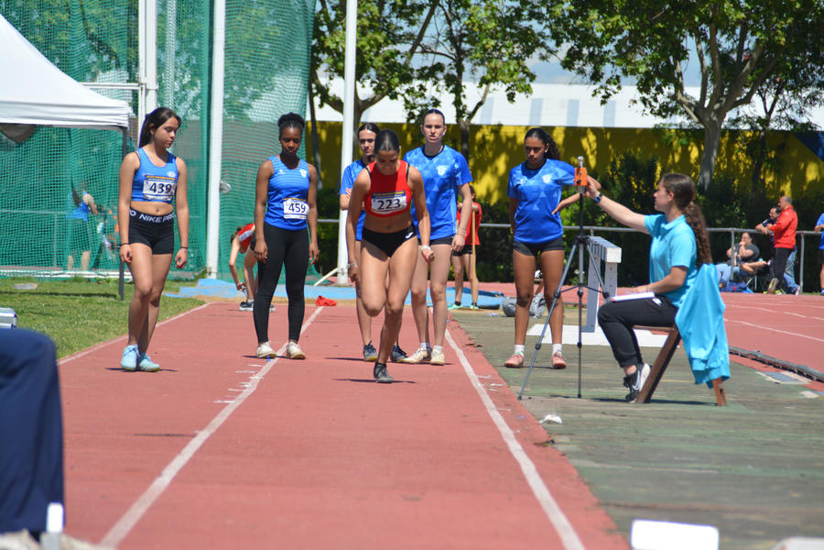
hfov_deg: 6.9
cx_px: 412
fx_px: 6866
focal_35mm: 300
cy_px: 275
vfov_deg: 4.6
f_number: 7.1
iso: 400
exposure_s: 1/1600
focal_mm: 200
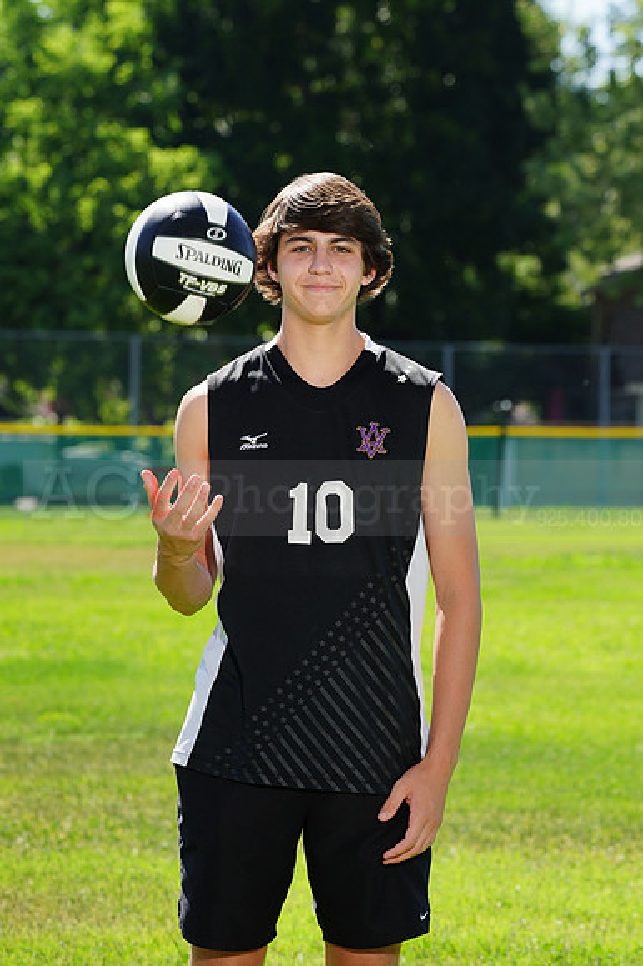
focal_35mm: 229
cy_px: 483
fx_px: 6142
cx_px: 322
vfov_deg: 9.0
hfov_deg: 6.0
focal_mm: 229
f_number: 11
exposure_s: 1/200
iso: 200
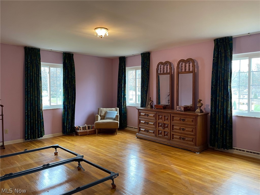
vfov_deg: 53.1
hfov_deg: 67.3
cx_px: 130
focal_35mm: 26
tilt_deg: -2.3
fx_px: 195
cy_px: 98
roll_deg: +0.4
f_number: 1.6
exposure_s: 1/60
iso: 200
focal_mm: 4.2
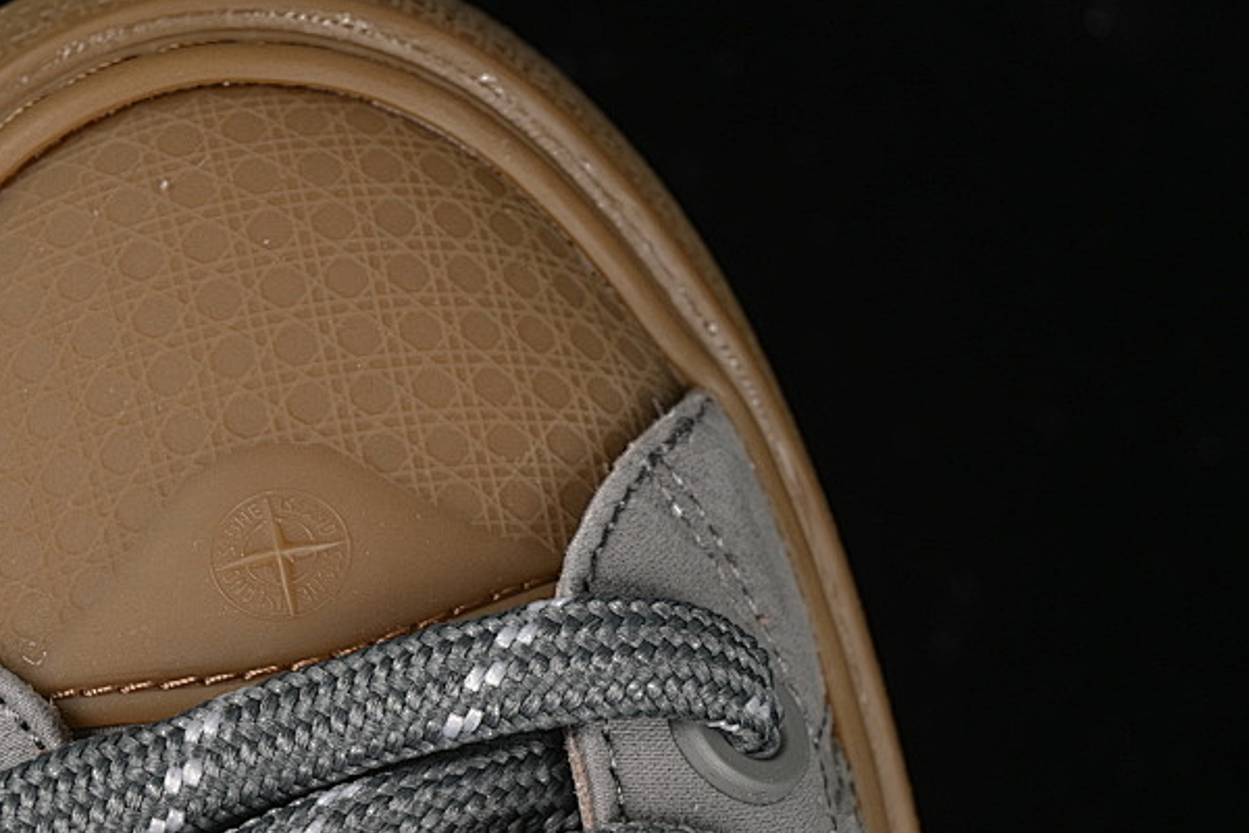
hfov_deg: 15.1
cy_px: 637
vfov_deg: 10.1
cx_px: 329
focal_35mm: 135
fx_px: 4683
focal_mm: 50
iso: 160
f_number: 6.3
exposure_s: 1/60
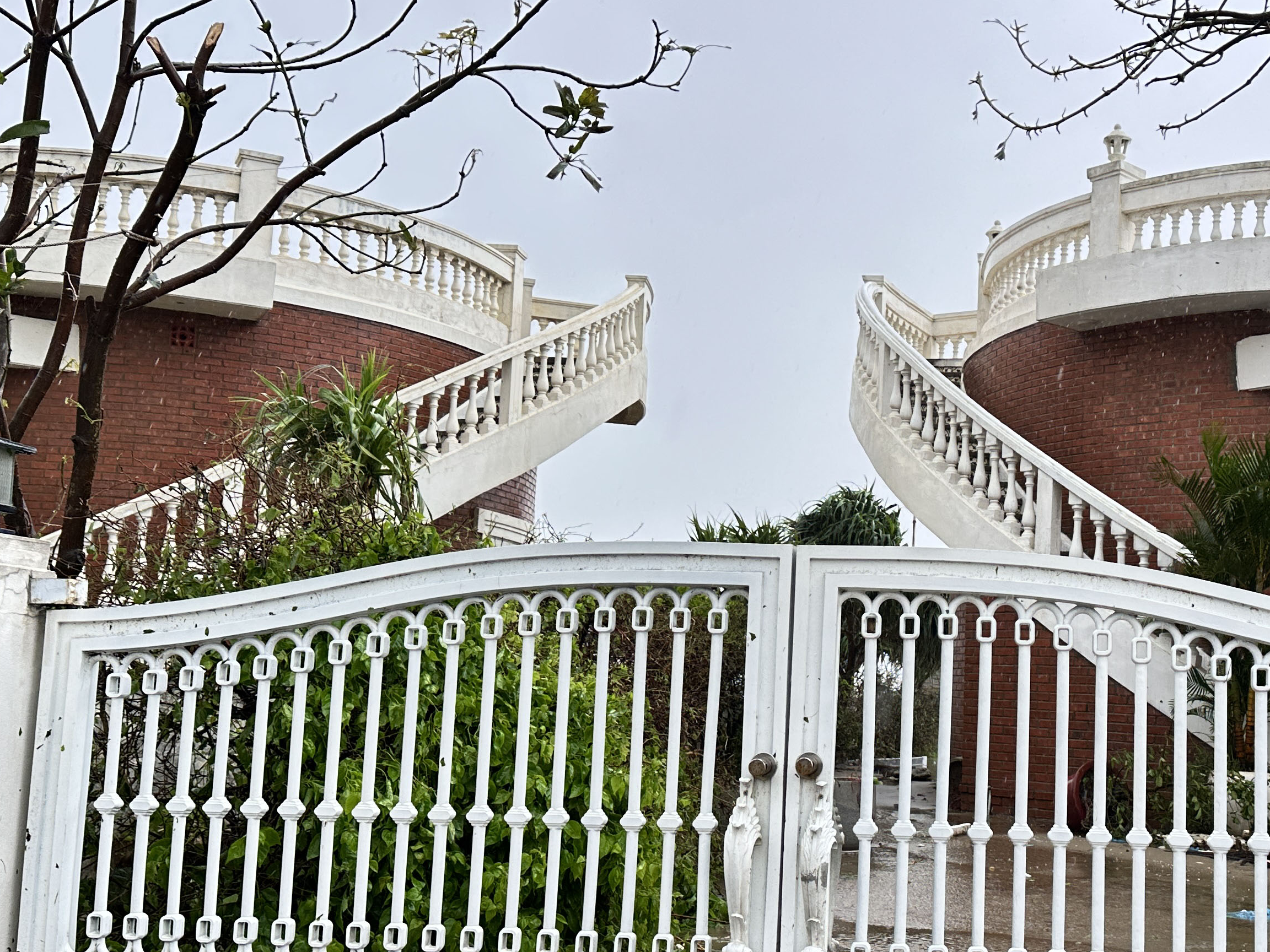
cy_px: 559
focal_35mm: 42
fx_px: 1541
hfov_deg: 43.6
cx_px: 927
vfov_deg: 34.3
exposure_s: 1/161
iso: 80
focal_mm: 6.86
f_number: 1.78
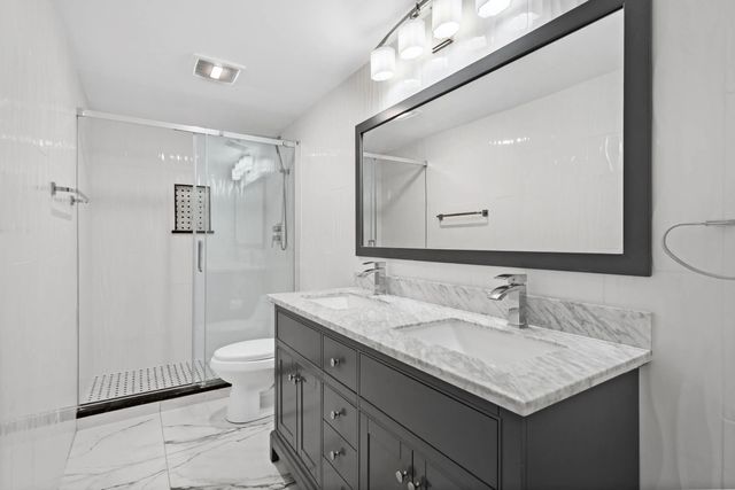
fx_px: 347
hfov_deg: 93.3
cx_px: 368
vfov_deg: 70.5
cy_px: 245
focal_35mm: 17
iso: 800
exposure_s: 1/40
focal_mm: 17
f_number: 4
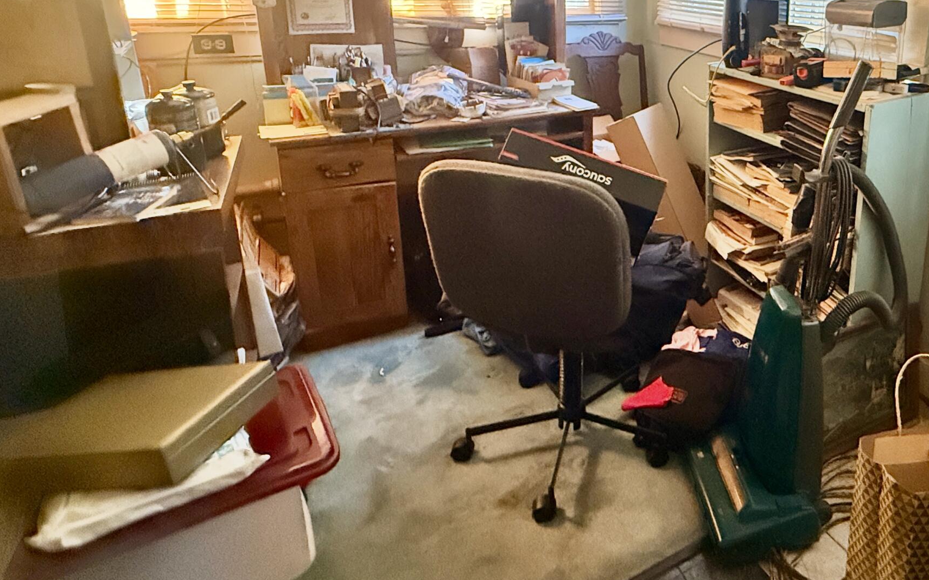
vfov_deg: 45.9
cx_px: 691
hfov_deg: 66.3
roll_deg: -1.8
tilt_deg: -16.6
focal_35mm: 26
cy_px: 146
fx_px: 658
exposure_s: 1/60
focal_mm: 2.22
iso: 1250
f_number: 2.2
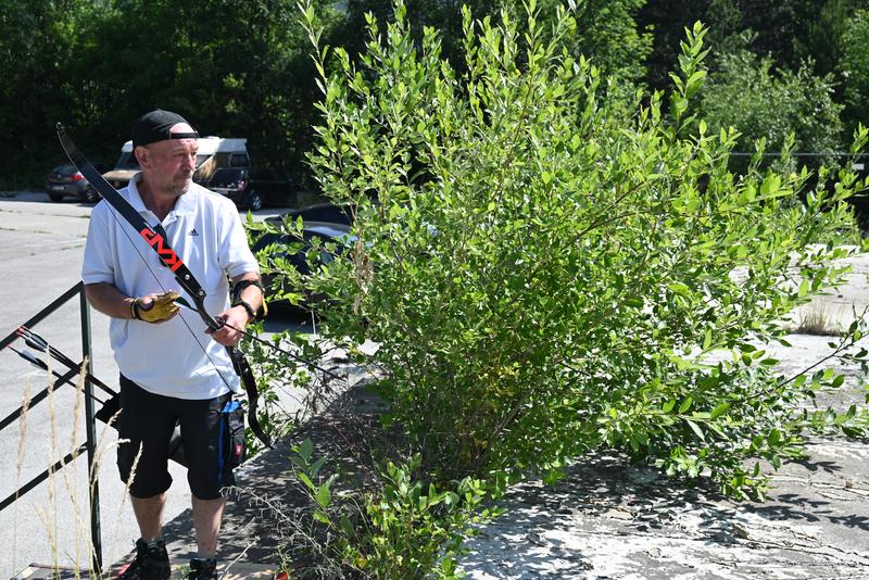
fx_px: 990
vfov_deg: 32.7
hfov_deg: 47.4
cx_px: 434
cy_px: 290
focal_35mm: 41
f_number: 6.3
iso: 100
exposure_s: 1/320
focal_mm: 41
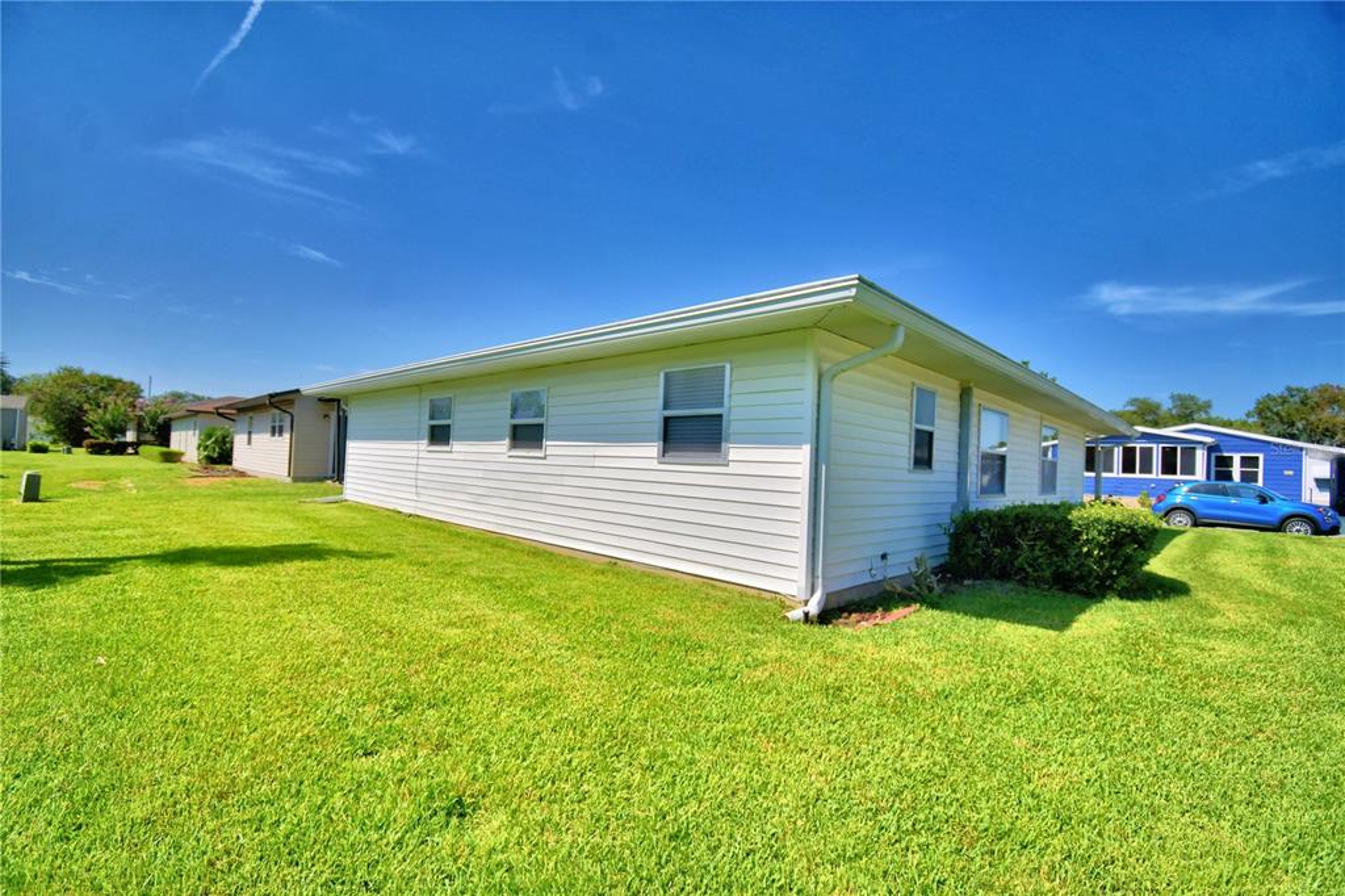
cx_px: 672
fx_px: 560
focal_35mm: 15
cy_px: 448
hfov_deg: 100.4
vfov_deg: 77.3
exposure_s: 1/2500
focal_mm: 10
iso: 100
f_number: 4.5
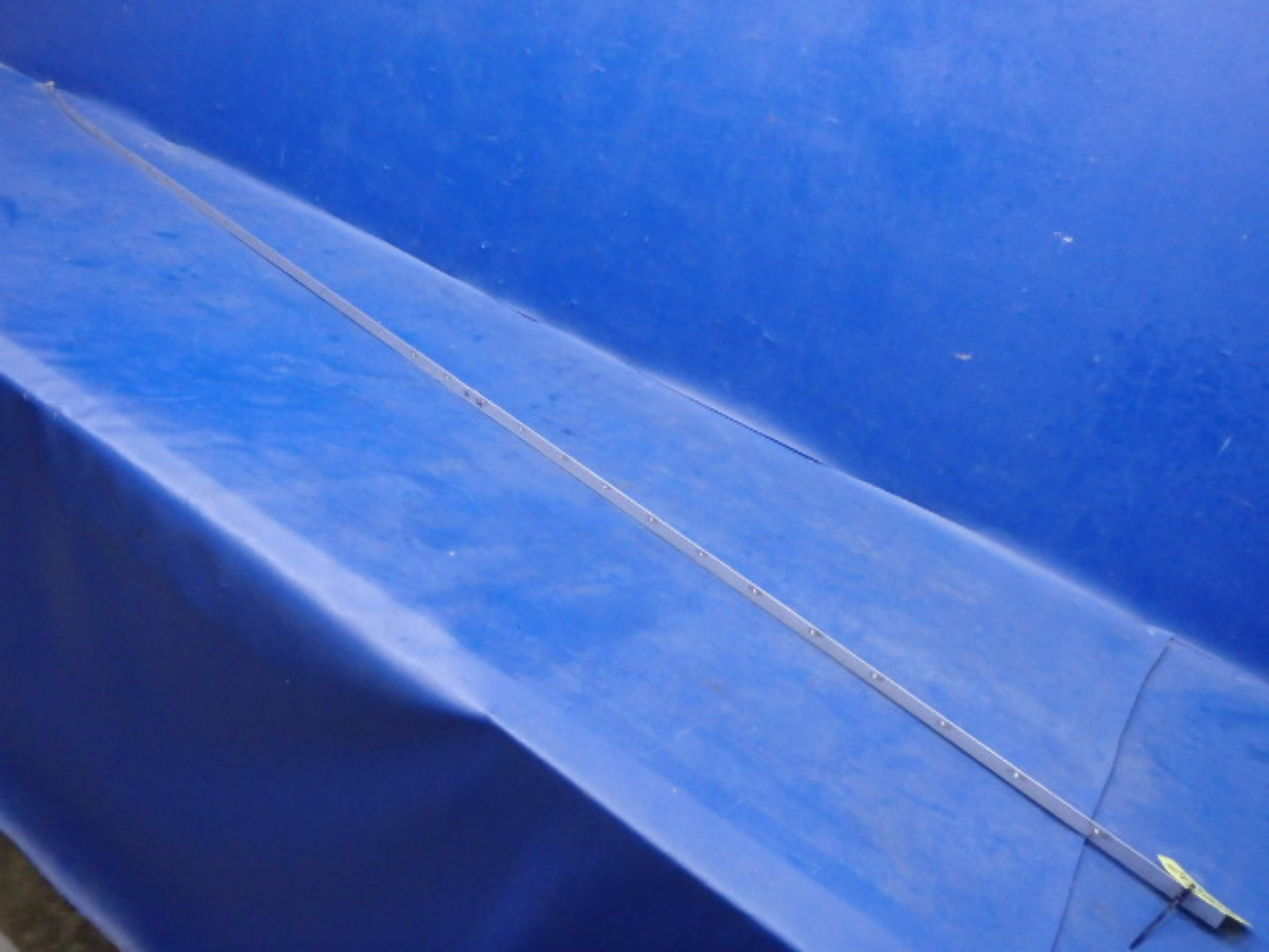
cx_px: 634
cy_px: 476
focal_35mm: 28
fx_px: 1026
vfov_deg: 49.7
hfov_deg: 63.4
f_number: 3.9
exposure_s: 1/20
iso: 800
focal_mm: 5
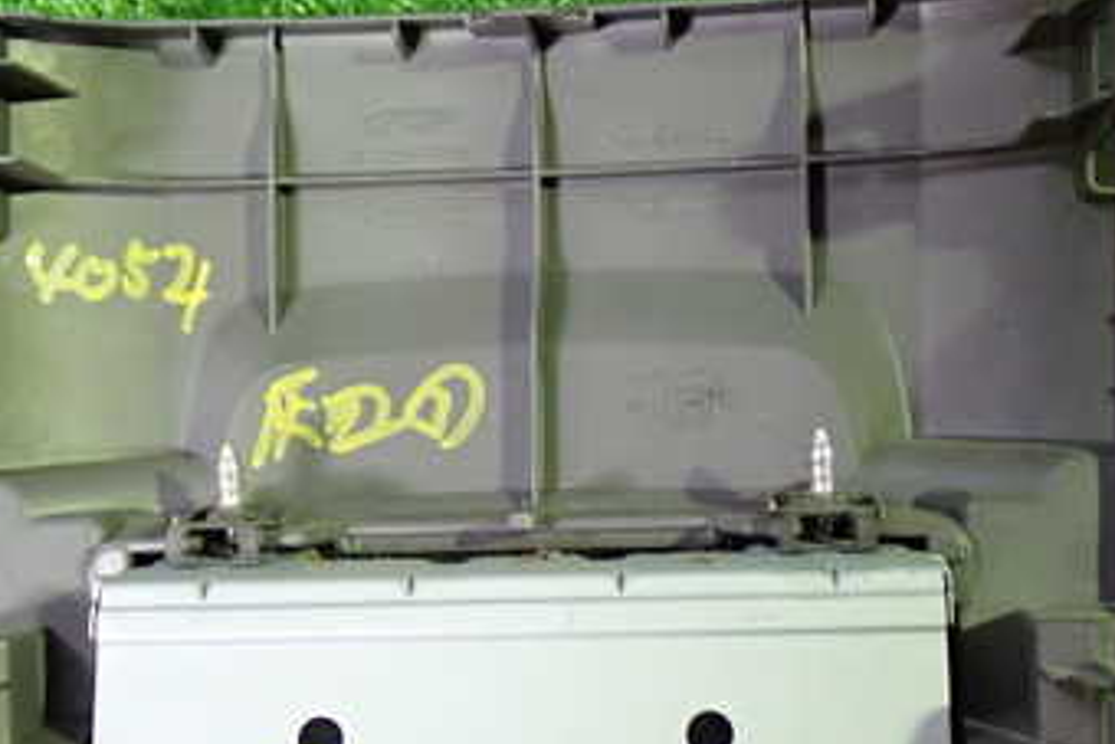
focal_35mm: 66
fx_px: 2045
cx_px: 561
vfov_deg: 20.5
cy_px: 521
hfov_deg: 30.5
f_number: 2.5
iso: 640
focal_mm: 6.37
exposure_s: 1/40
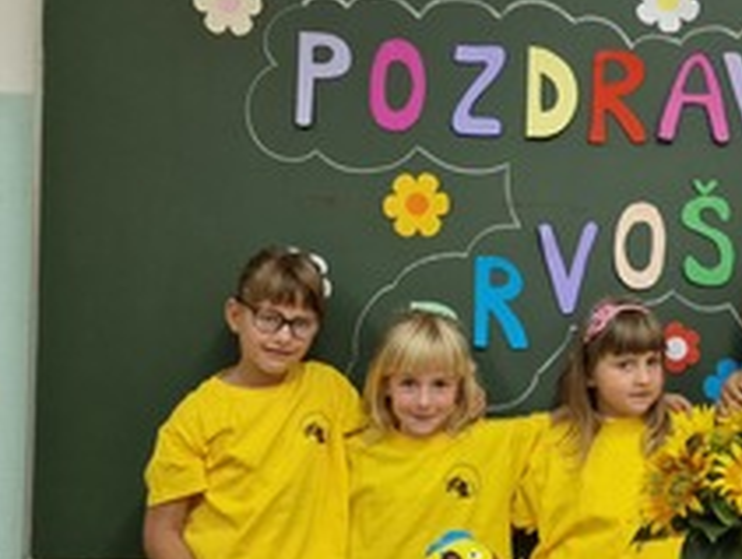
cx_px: 647
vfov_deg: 29.7
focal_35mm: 49
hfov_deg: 36.7
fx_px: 1052
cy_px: 323
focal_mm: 6.4
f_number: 1.8
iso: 200
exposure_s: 1/100
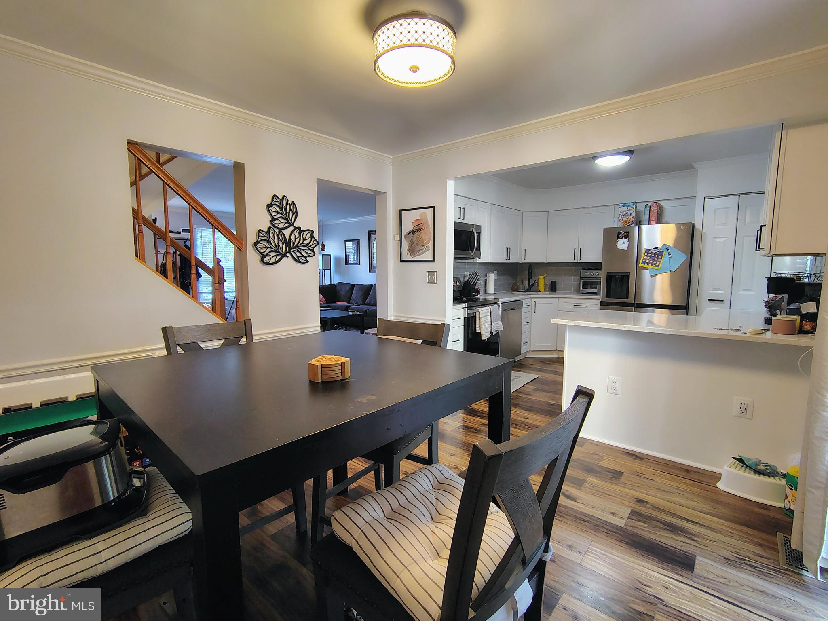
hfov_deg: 94.5
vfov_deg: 78.1
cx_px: 414
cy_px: 310
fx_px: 383
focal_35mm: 16
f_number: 2.2
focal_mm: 2.13
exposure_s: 1/24
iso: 517
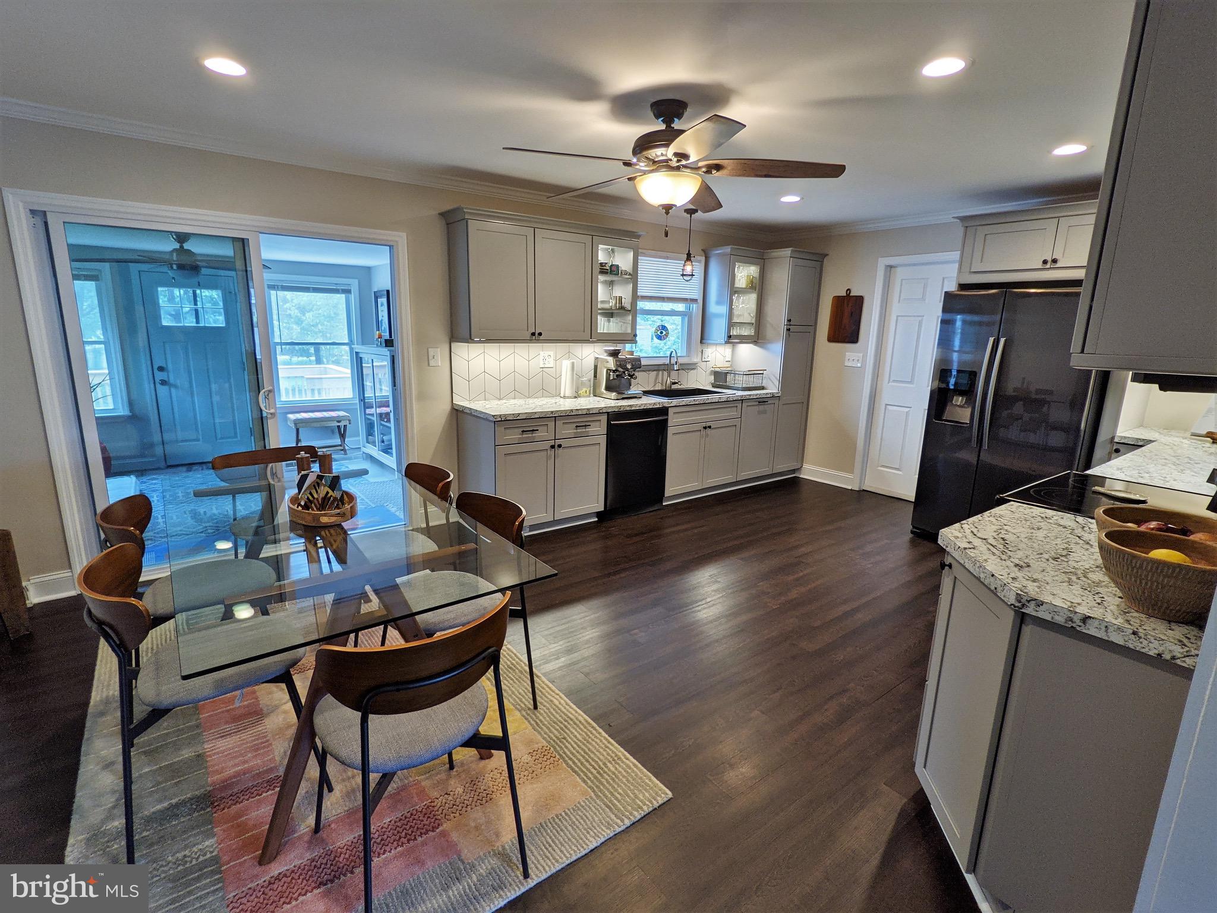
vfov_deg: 78.1
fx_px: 563
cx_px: 608
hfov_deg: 94.5
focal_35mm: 16
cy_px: 456
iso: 44
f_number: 2.2
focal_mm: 2.22
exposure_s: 1/30
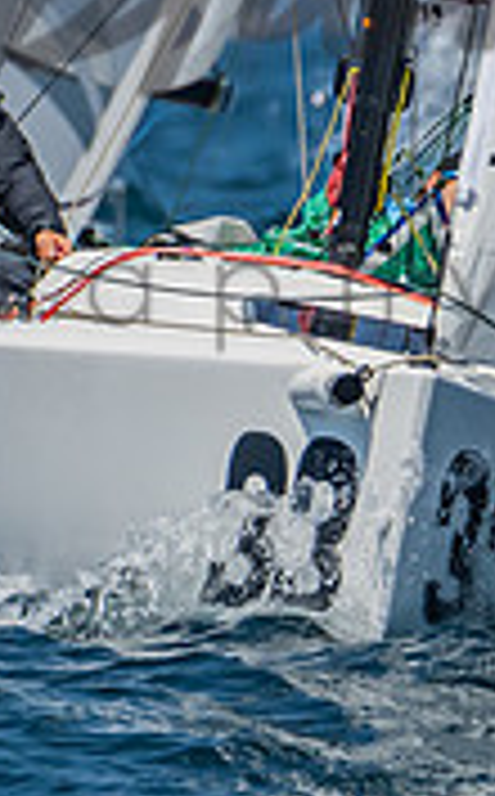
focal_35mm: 2310
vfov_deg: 0.9
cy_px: -281
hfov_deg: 0.6
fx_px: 50064
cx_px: 81
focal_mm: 400
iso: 400
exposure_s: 1/2500
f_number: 6.3
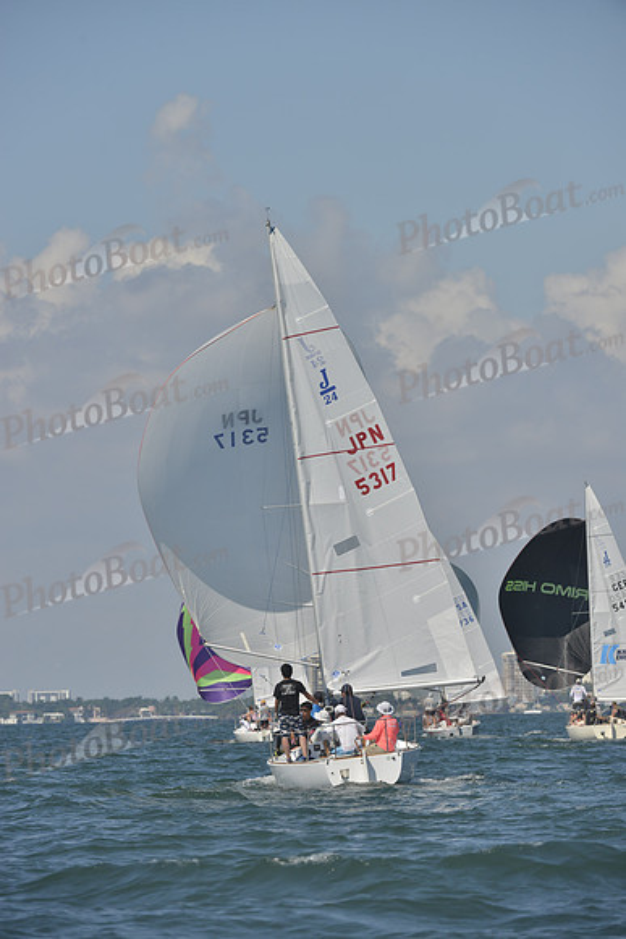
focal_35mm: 260
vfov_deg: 7.9
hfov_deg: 5.3
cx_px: 313
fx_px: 6777
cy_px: 470
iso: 200
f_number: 8
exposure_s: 1/1250
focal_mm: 260
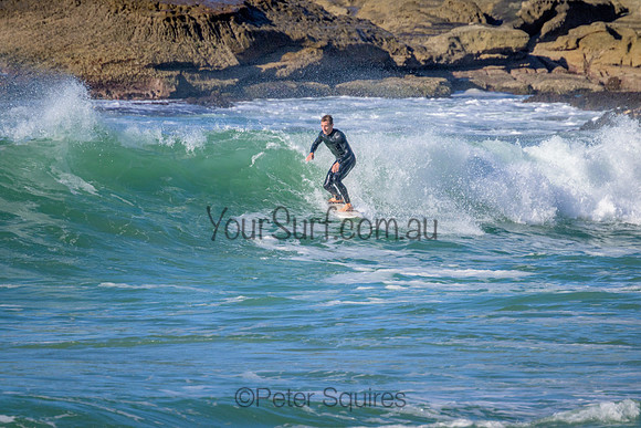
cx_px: 320
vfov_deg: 1.7
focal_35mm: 800
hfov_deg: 2.6
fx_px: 14247
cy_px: 214
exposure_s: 1/2000
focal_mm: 800
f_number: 11
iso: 1250
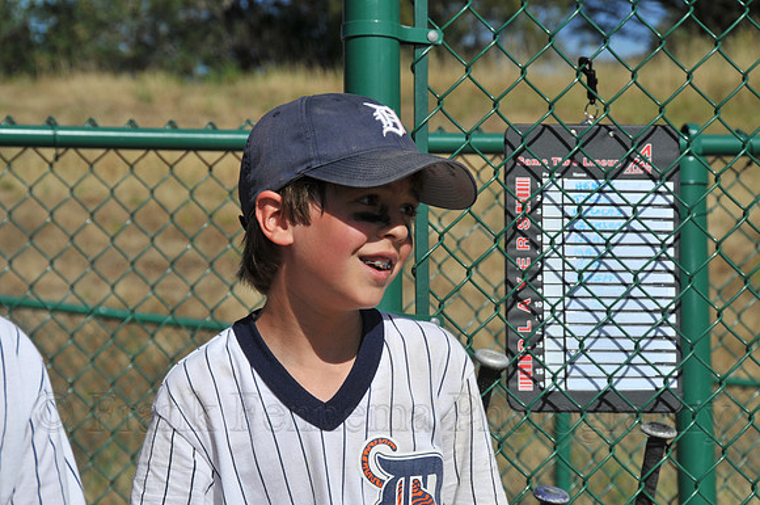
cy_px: 252
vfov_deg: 8.1
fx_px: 3542
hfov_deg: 12.2
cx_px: 380
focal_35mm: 168
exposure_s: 1/500
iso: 200
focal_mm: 112
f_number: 11
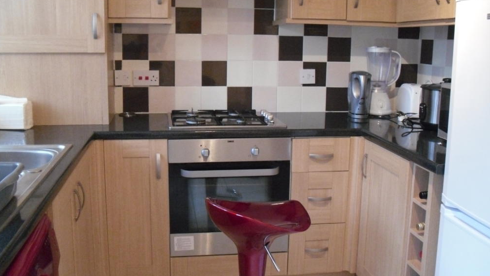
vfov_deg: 30.4
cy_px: 138
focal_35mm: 39
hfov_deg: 51.6
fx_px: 507
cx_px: 248
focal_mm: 6.3
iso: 800
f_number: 3
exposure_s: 1/22
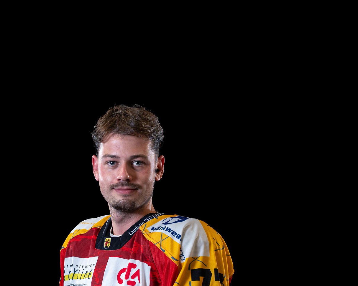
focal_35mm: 133
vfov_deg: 11.6
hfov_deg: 14.5
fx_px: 1409
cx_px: 135
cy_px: 197
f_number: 5
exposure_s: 1/100
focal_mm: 70
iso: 200
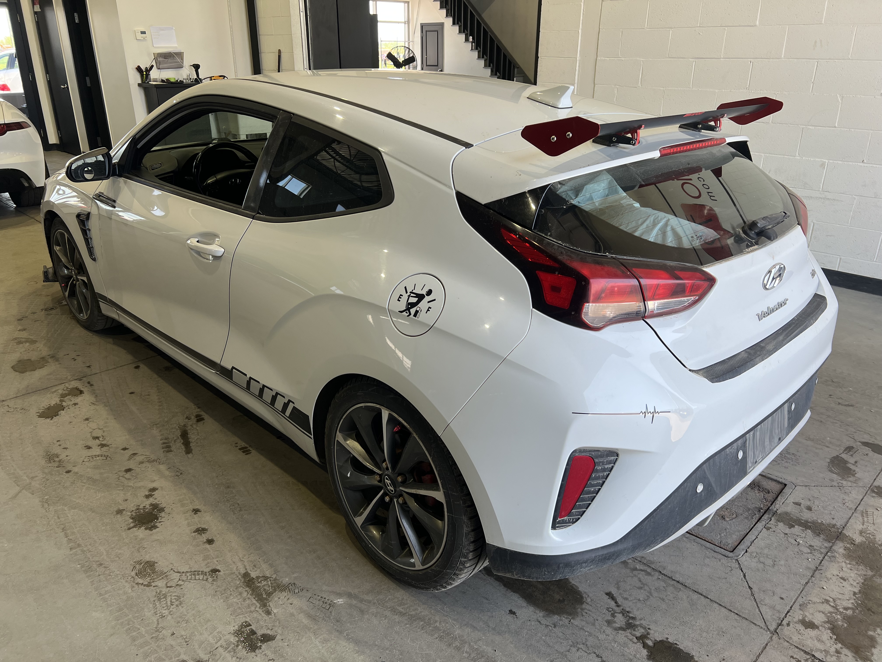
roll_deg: +0.7
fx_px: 662
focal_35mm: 26
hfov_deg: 67.3
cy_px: 331
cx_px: 441
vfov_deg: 53.1
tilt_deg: -21.6
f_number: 1.5
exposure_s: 1/198
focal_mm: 5.7
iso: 40
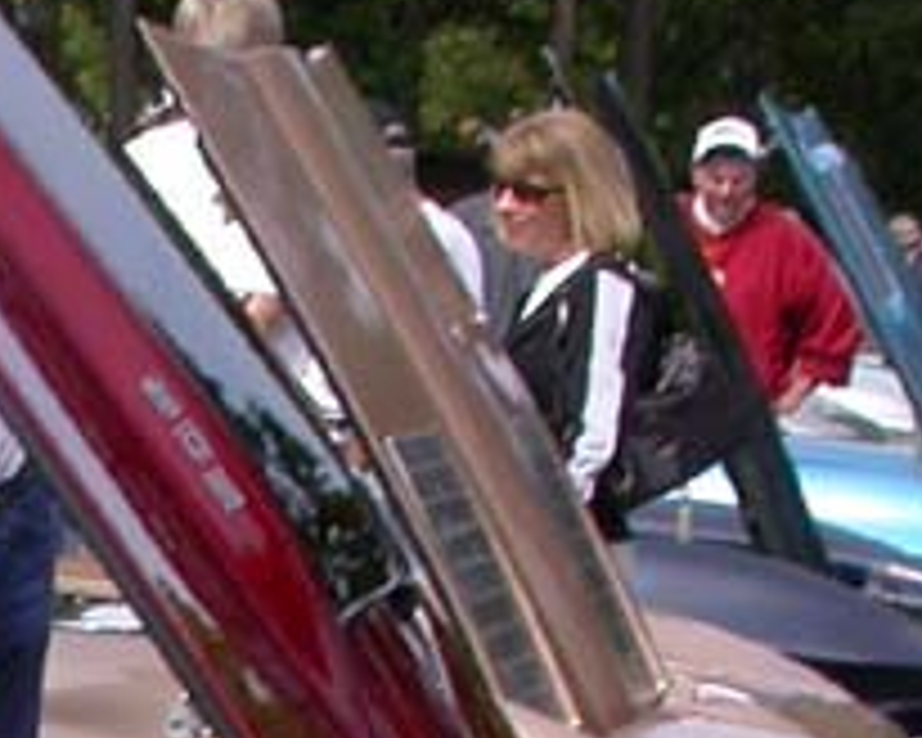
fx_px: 5048
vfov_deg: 8.1
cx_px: -783
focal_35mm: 185
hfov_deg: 9.8
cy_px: 1300
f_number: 6.7
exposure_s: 1/226
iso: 100
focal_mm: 7.85
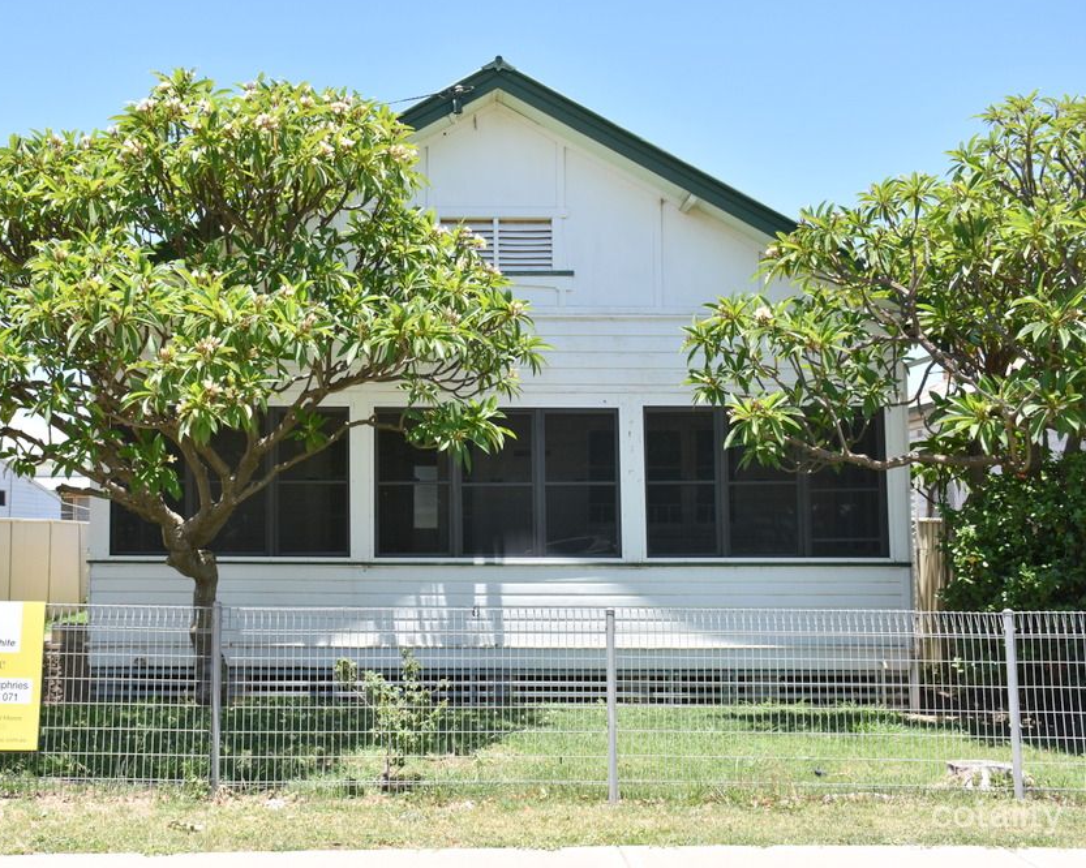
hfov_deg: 41.0
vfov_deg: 33.4
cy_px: 427
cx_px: 441
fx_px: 1446
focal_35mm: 45
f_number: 8
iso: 250
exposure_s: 1/500
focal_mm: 26
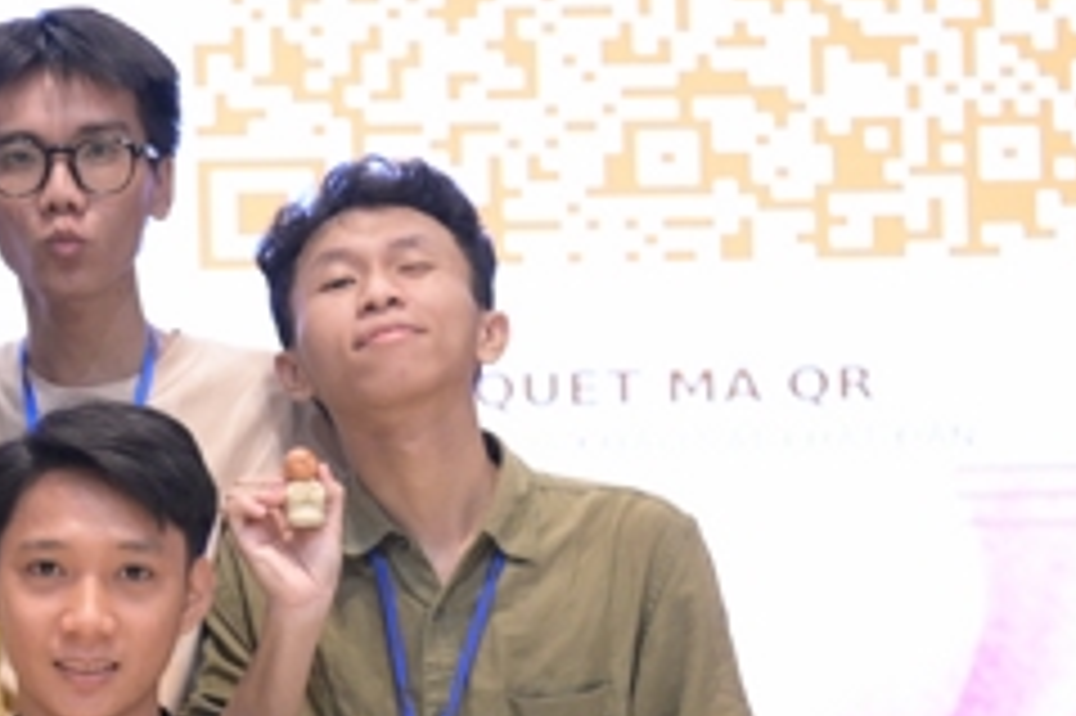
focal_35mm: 158
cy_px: 829
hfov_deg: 12.9
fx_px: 4719
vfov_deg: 8.6
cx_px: 68
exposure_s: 1/160
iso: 5000
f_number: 4
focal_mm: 58
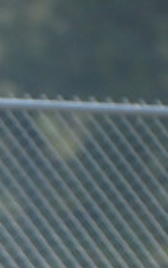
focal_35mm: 1885
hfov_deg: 0.7
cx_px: -122
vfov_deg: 1.1
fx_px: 13761
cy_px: 469
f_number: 4
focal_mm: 350
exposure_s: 1/4000
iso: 1600
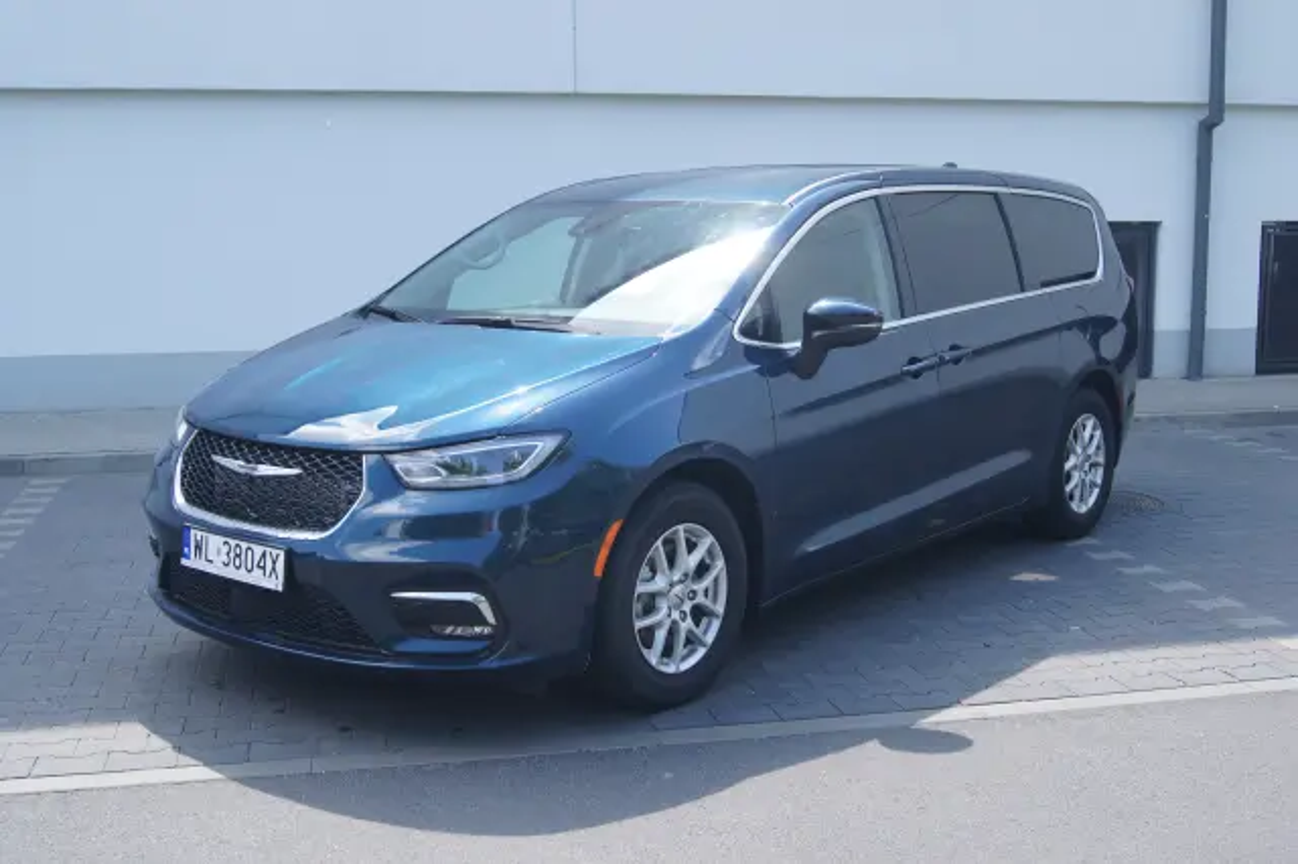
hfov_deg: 49.6
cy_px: 432
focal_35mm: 39
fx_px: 1405
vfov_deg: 34.2
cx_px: 649
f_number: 6.3
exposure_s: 1/100
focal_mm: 26
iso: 100
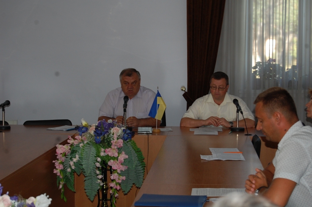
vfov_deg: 16.5
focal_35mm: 82
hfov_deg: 24.6
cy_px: 104
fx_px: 714
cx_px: 156
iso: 400
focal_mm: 55
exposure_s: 1/60
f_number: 5.6
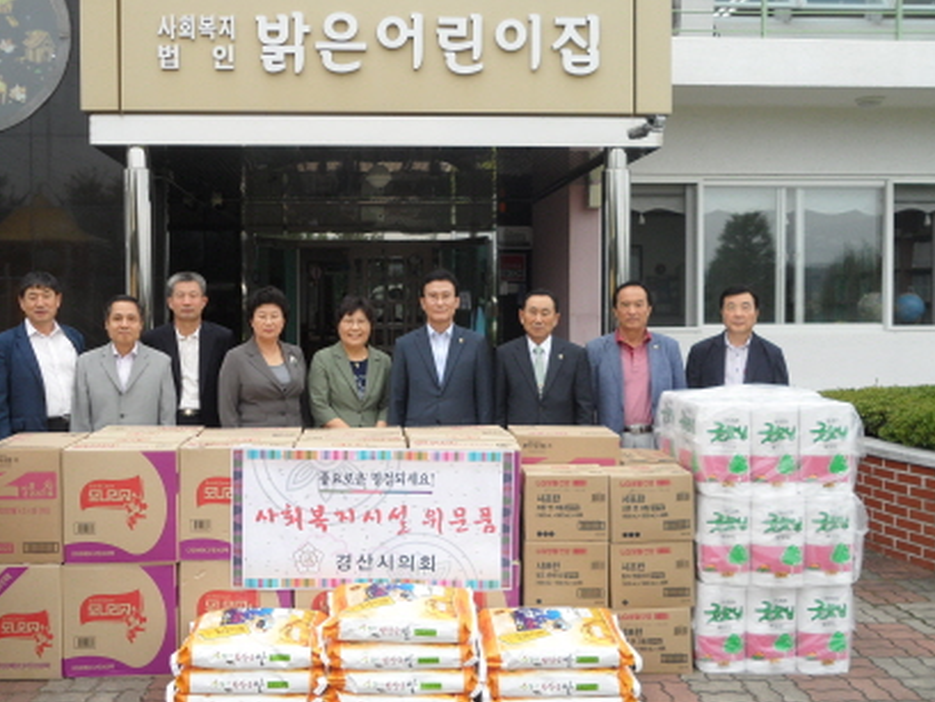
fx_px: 892
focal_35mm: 33
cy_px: 330
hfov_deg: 55.0
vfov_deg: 42.9
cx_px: 386
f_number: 3.5
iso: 80
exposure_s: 1/125
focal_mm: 4.9
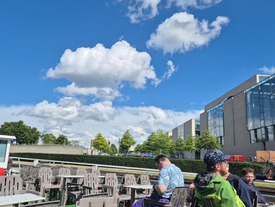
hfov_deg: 63.4
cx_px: 130
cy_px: 120
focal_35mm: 28
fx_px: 222
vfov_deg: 49.6
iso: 25
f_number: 1.8
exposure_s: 1/2512
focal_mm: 5.4
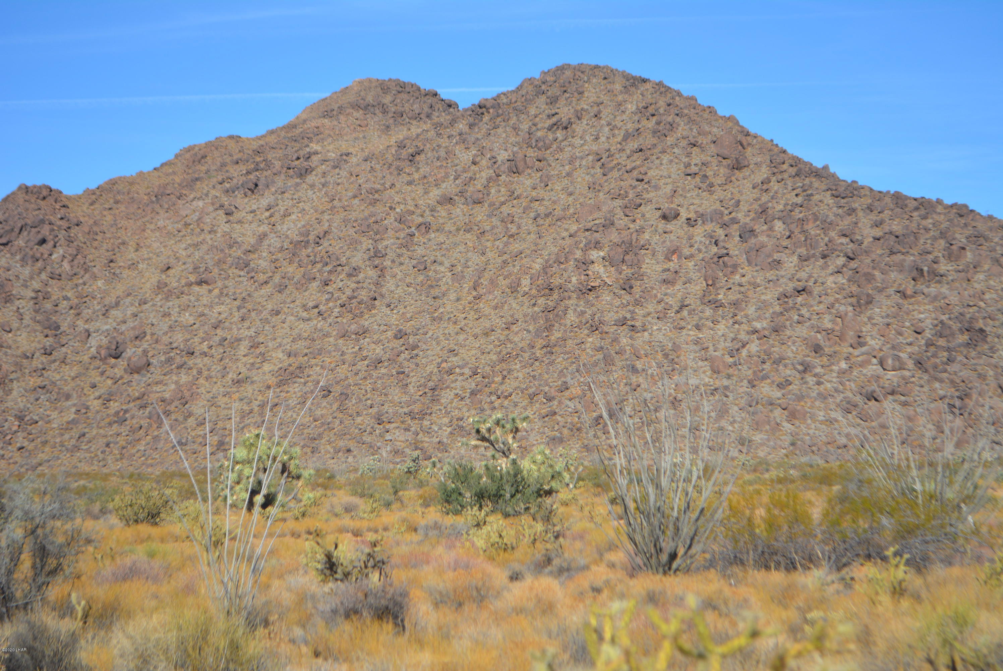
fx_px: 2300
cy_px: 336
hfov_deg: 24.6
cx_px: 502
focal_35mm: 82
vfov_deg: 16.6
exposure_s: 1/1600
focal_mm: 55
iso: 400
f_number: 6.3
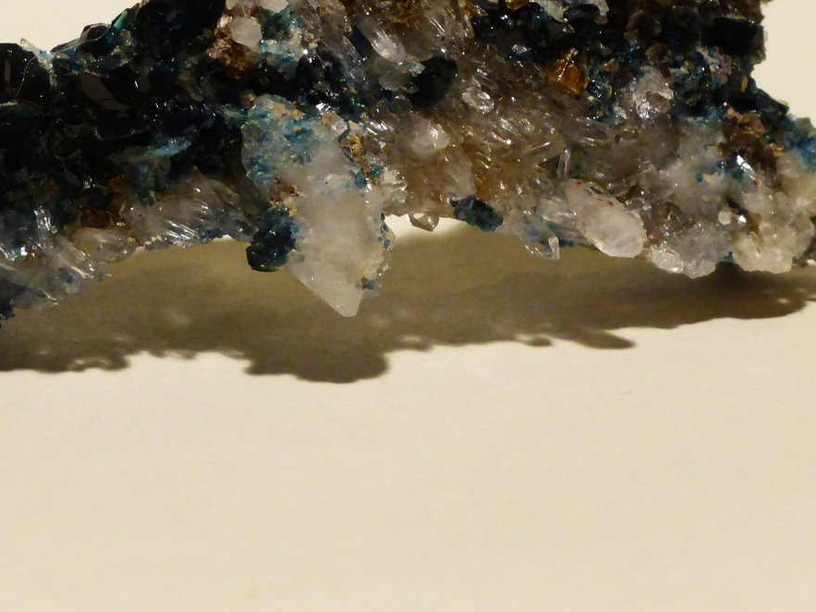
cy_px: 112
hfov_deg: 15.8
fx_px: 2946
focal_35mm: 125
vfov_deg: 11.8
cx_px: 363
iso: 400
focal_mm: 11.7
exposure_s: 1/50
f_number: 4.9
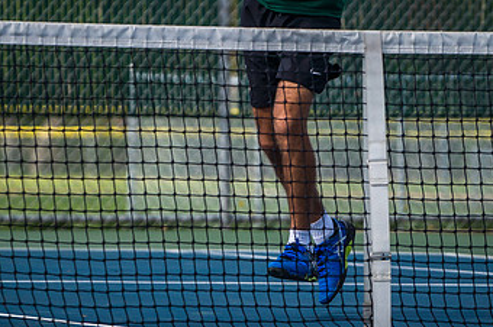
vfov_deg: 2.7
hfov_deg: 4.0
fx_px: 7005
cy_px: 25
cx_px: 189
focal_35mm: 512
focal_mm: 200
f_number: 4.5
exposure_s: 1/3200
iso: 800
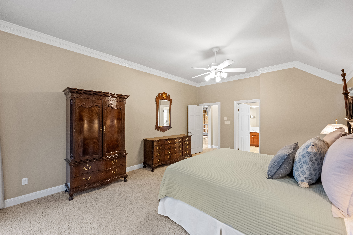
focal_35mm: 14
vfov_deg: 81.2
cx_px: 176
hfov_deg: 104.3
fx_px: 137
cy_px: 118
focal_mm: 14
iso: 2500
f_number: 7.1
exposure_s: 1/13
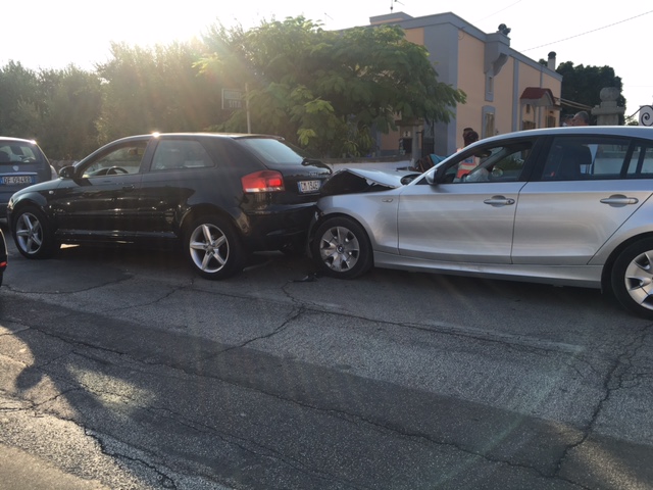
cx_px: 326
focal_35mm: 29
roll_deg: +1.5
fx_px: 547
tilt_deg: -10.6
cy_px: 245
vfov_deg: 48.2
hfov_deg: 61.7
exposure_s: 1/718
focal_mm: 4.15
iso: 25
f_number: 2.2
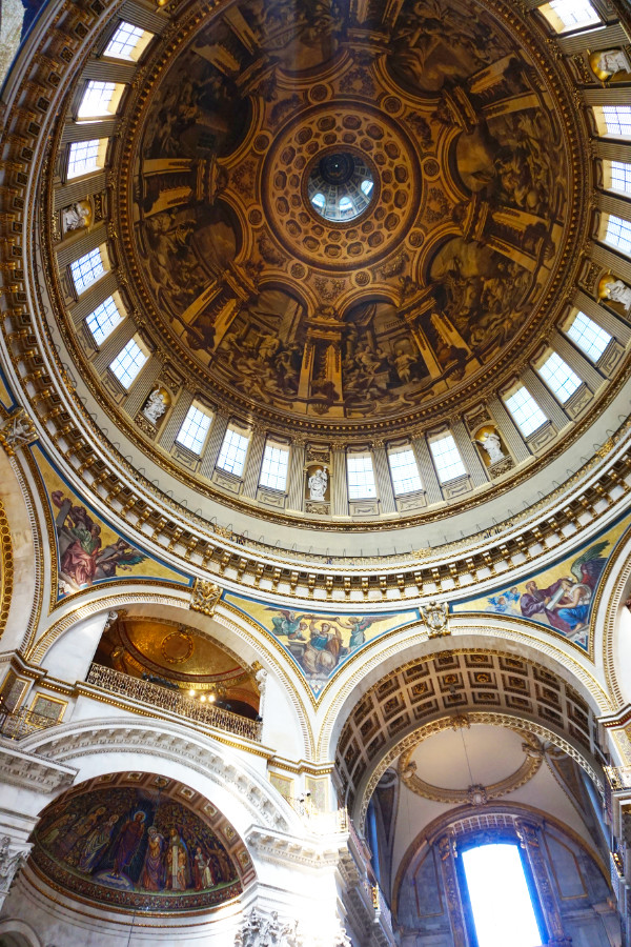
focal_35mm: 24
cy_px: 474
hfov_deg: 53.1
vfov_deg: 73.7
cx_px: 316
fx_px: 631
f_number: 4
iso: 640
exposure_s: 1/60
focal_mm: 16
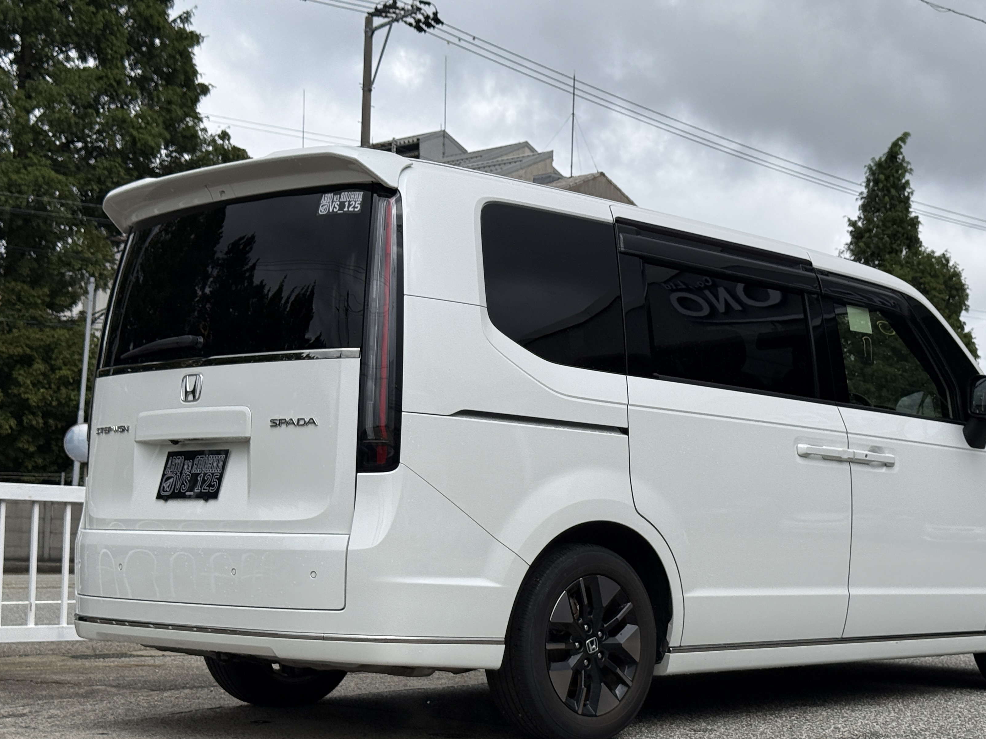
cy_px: 457
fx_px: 1709
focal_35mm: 60
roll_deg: -1.8
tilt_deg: +3.0
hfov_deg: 32.1
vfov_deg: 24.4
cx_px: 583
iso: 64
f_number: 1.78
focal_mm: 6.76
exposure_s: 1/4587
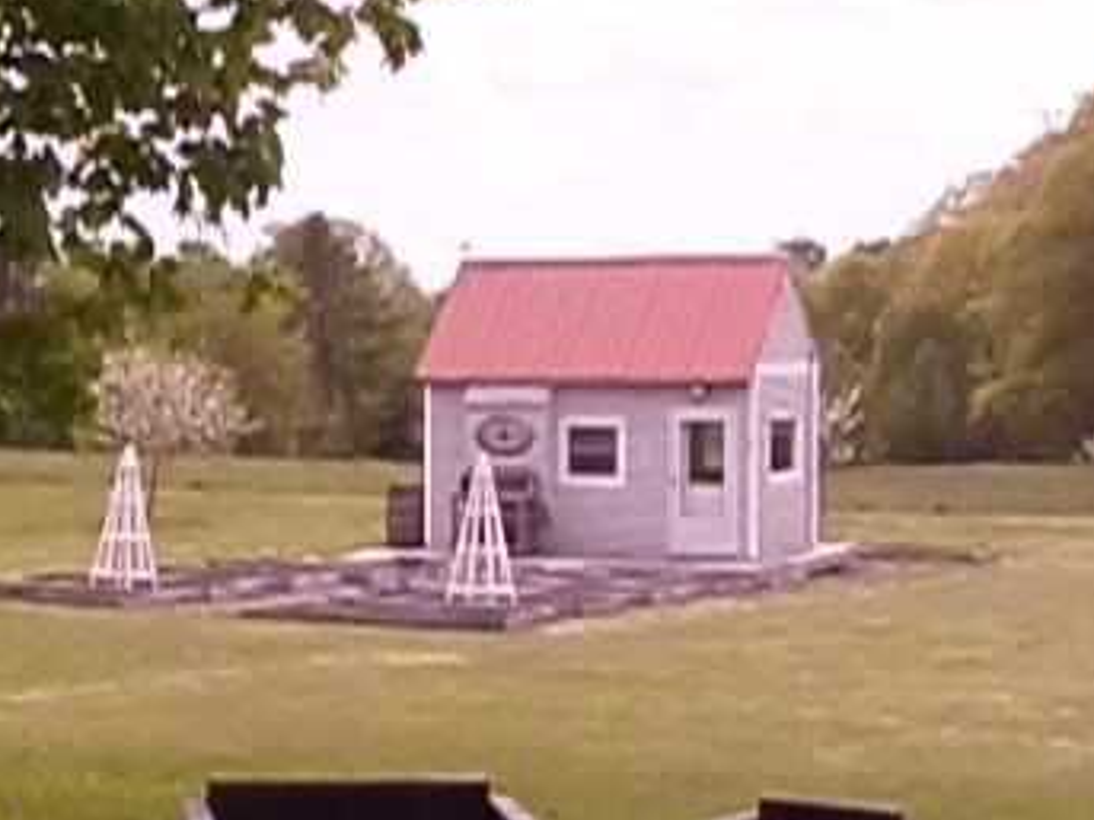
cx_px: 226
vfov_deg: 14.9
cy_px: 593
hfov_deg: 19.6
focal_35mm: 99
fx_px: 3128
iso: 160
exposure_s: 1/250
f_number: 7.6
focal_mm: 8.7
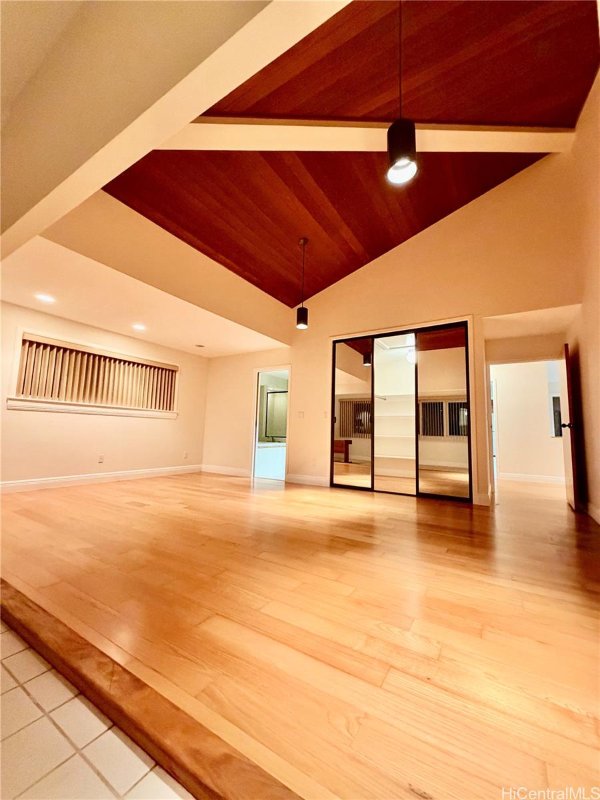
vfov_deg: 102.1
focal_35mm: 14
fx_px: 324
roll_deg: -1.7
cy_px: 400
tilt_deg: +7.4
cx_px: 300
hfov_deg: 85.7
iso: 640
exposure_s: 1/60
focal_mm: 2.22
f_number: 2.2
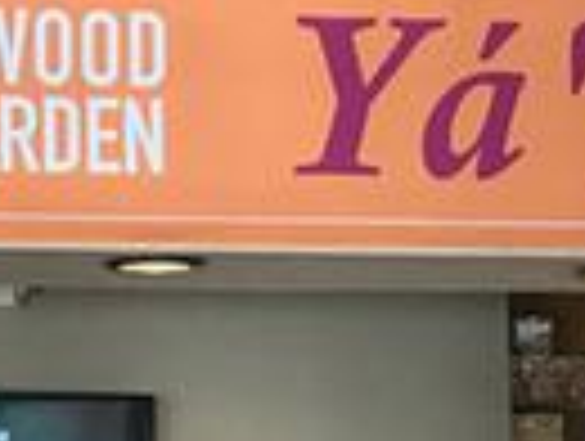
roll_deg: -0.1
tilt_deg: +5.5
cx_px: -171
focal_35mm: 148
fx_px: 2506
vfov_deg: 10.0
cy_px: 358
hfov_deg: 12.9
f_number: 1.8
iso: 25
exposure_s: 1/30
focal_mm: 3.99
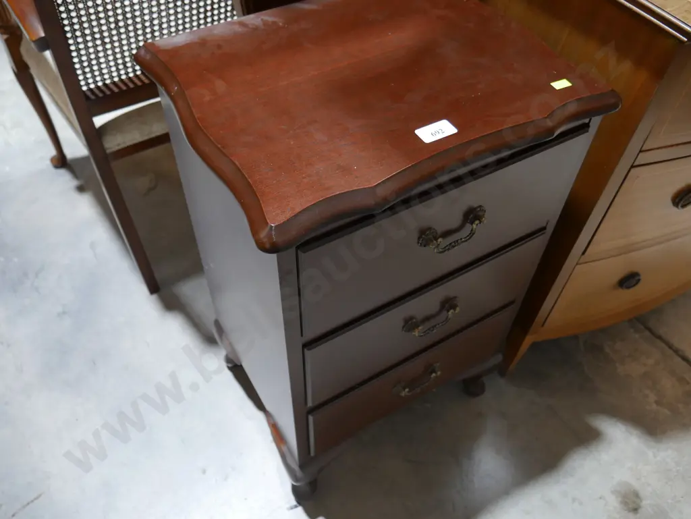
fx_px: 559
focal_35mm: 28
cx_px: 346
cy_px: 260
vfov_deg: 49.8
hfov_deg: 63.4
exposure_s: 1/60
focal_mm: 14
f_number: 3.5
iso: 640
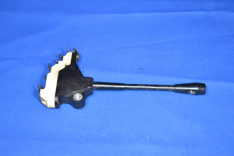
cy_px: 80
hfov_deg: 23.3
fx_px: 569
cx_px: 117
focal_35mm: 88
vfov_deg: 15.6
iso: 1400
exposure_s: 1/60
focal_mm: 55
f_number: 5.6
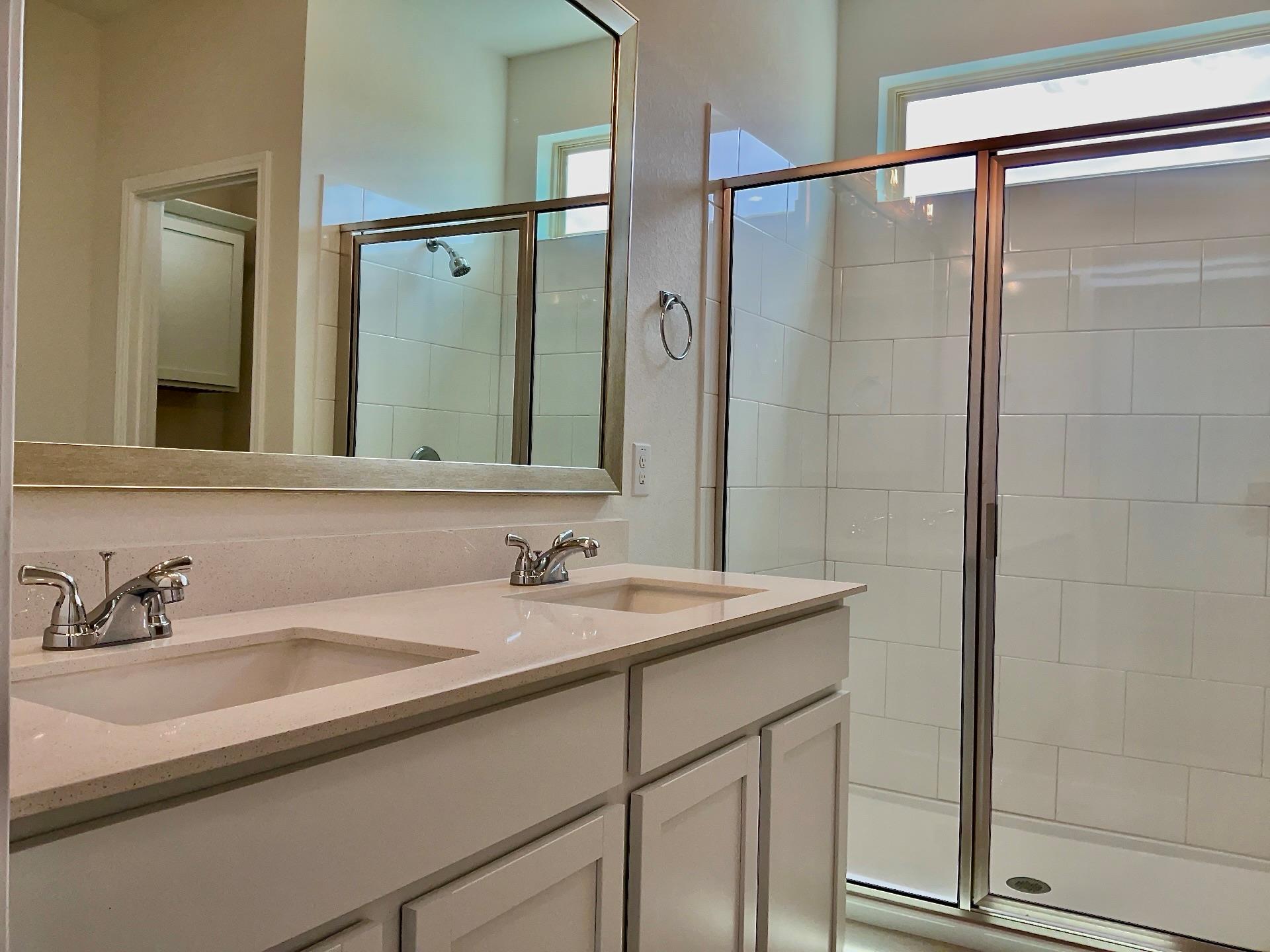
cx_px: 635
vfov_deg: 51.4
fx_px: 991
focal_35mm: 27
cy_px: 476
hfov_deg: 65.3
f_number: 1.8
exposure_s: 1/216
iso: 32
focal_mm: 3
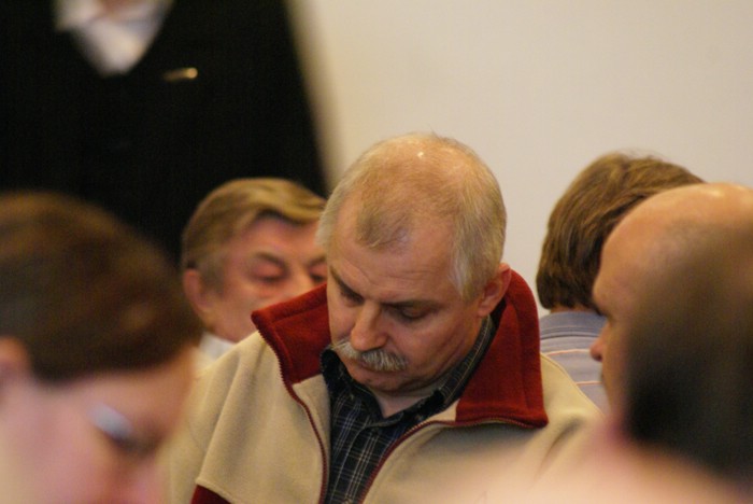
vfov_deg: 3.3
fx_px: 8792
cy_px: 252
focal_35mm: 420
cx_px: 376
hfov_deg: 4.9
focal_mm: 280
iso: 1600
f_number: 5.6
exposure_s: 1/8
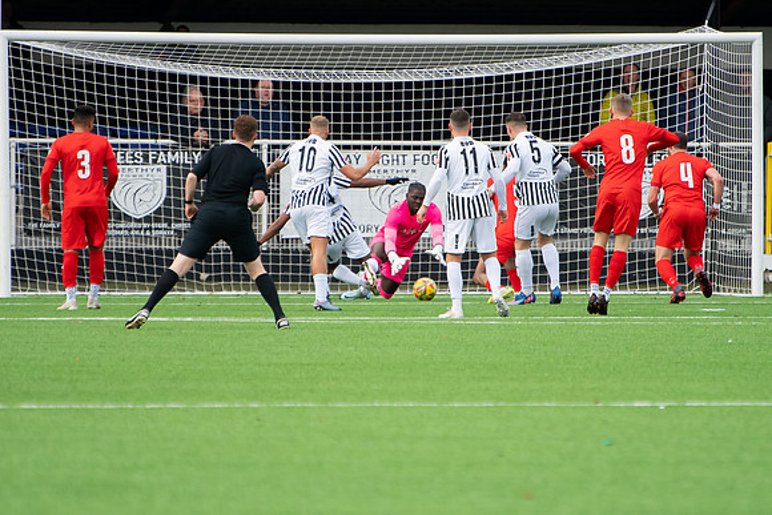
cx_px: 413
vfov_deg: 2.6
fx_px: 11238
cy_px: 318
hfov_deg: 3.9
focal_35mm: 524
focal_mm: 280
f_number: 4
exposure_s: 1/1250
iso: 1000
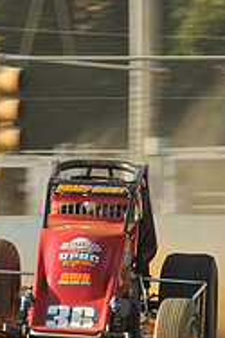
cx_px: 67
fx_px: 5654
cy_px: 302
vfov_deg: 3.4
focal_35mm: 602
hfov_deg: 2.3
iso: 400
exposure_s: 1/320
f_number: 9
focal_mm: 195
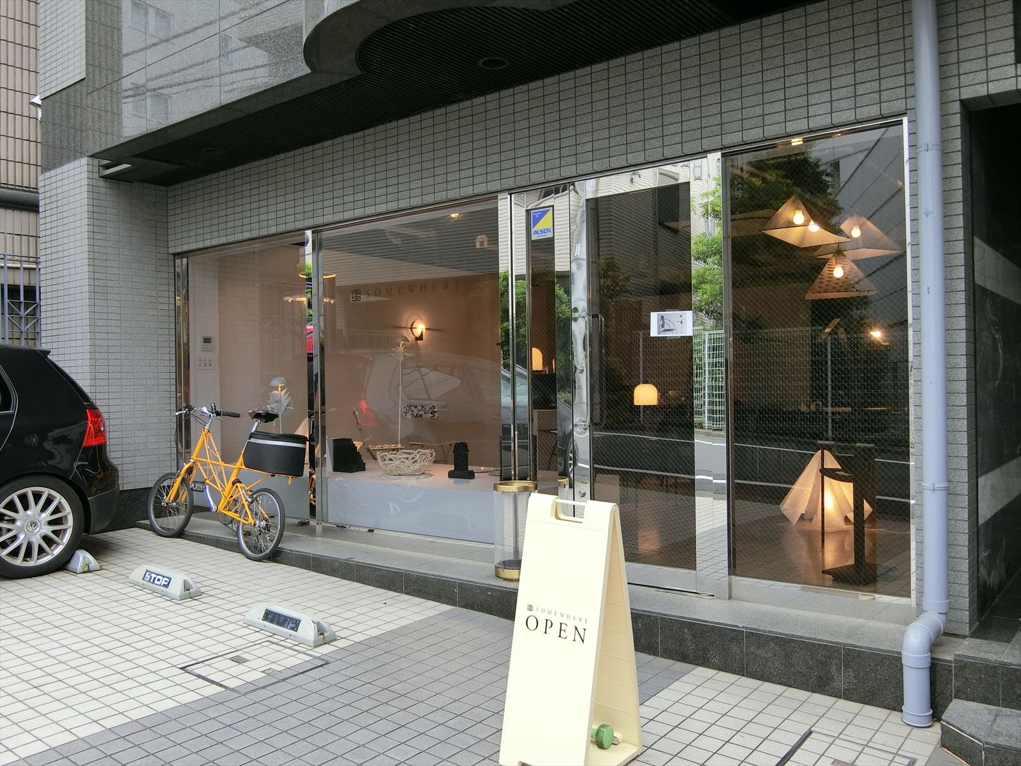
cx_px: 510
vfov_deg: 46.8
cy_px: 383
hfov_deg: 60.0
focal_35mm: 30
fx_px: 885
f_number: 3.3
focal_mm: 6.4
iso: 200
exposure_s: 1/125
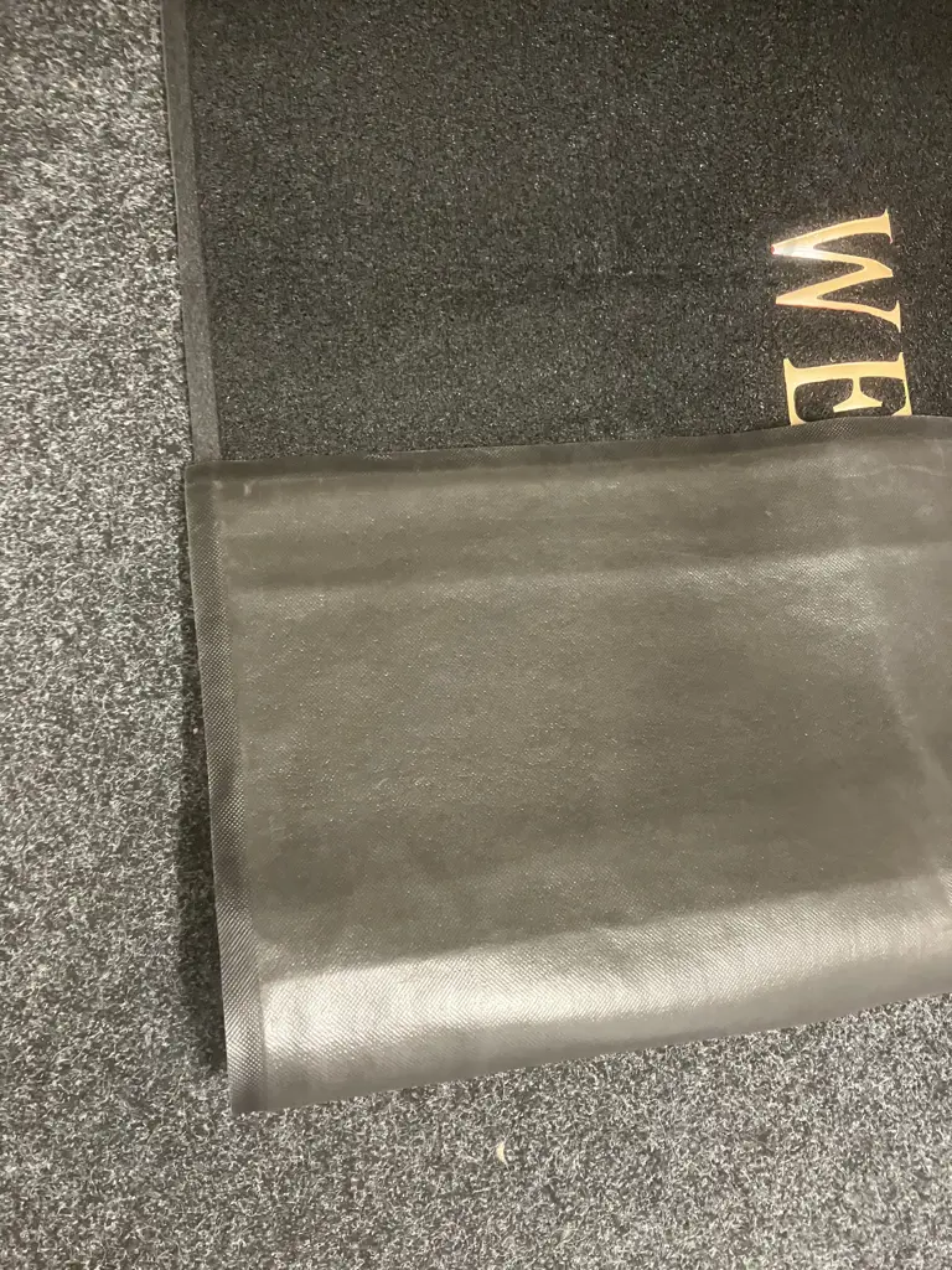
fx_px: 1027
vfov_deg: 63.4
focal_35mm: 28
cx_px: 476
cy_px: 635
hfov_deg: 49.7
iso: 500
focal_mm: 3.99
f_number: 1.8
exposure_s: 1/25
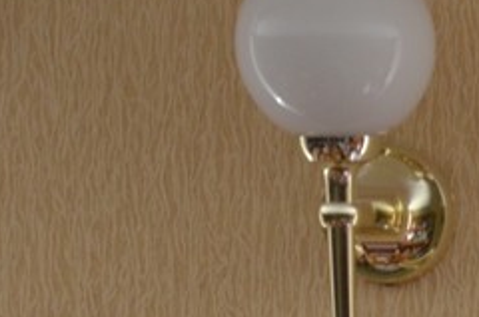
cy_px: 733
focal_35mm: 690
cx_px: 896
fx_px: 9162
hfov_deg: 3.0
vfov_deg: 2.0
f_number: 5.6
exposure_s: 1/60
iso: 560
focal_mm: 92
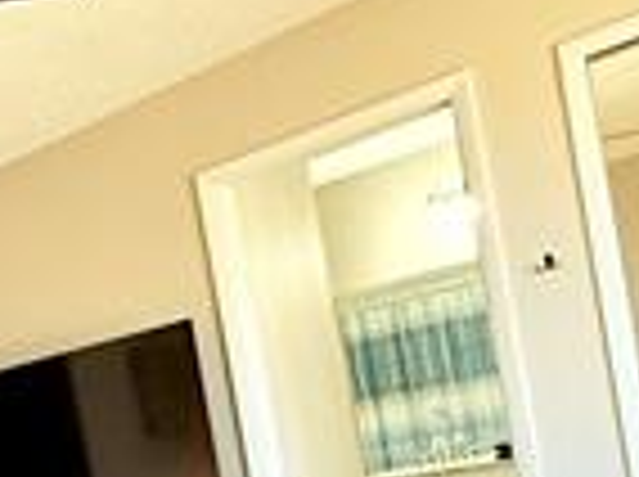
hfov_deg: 26.3
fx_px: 1161
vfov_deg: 21.8
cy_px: 547
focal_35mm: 63
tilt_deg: -0.8
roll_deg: +10.2
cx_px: -184
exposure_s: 1/120
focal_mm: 2.22
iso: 320
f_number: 2.2
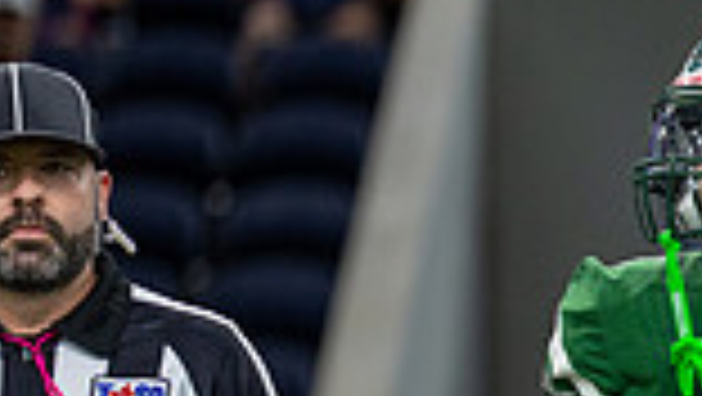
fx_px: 10729
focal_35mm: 576
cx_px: 1321
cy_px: 588
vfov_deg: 2.1
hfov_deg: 3.7
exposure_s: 1/1250
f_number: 1.8
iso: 1250
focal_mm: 135
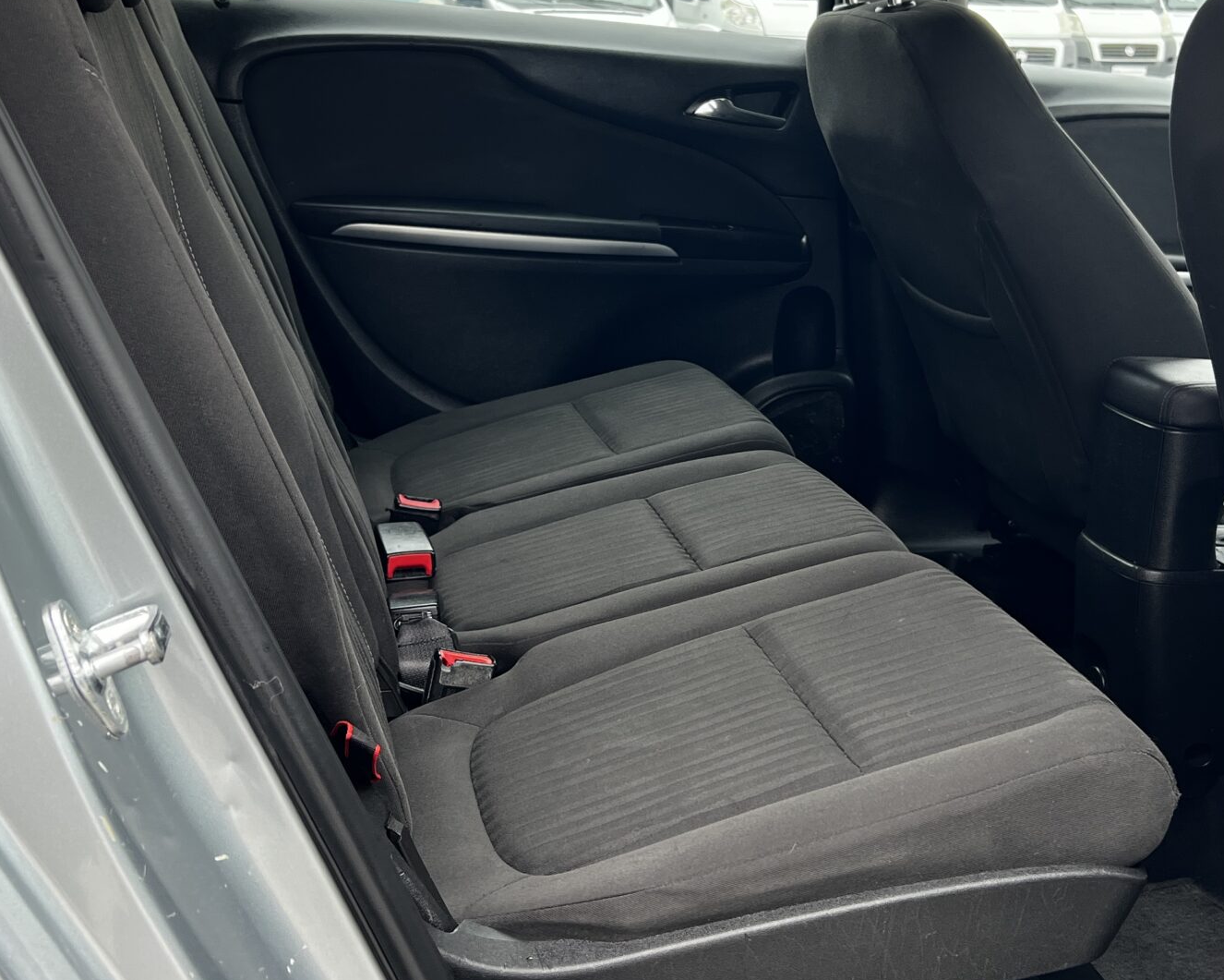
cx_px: 720
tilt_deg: -13.3
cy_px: 431
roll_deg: -3.4
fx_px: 1775
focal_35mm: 49
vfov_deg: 30.8
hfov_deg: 37.9
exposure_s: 1/249
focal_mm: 5.7
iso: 40
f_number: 1.5
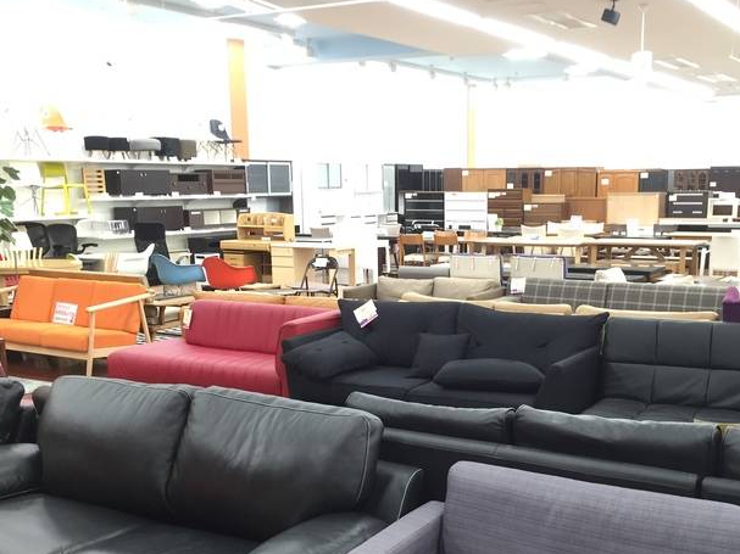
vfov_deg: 33.3
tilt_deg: -10.0
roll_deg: +0.3
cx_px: 422
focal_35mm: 43
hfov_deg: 43.8
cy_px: 366
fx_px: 919
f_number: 2.2
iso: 64
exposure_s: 1/30
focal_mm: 4.15
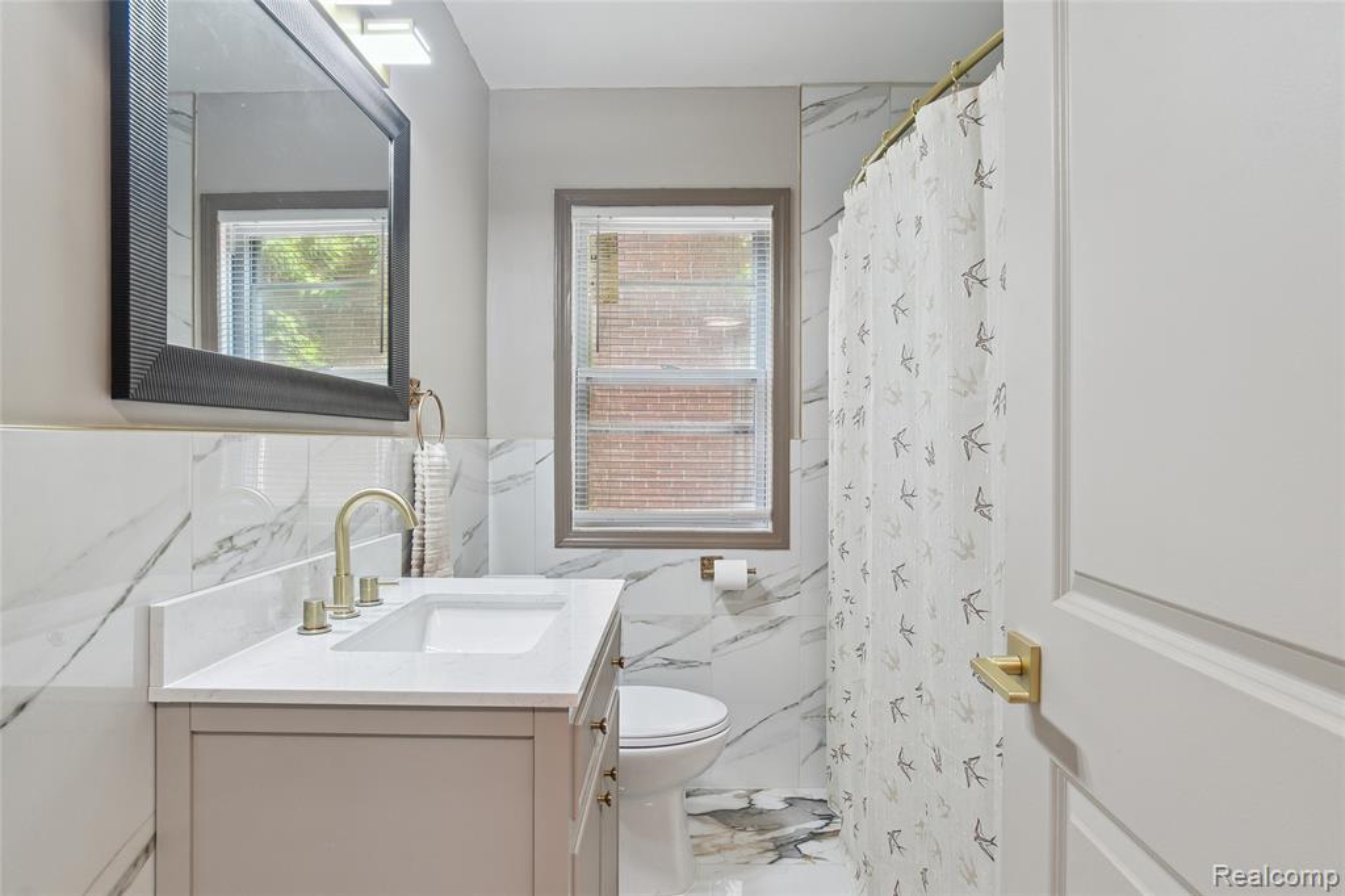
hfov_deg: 90.0
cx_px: 672
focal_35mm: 18
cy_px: 448
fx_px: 672
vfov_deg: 67.3
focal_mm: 12
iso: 400
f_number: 8
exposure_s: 1/30
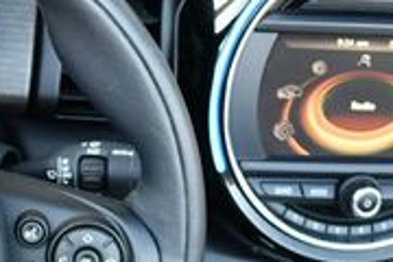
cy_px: 255
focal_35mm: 128
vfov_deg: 10.6
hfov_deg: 15.8
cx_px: 41
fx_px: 1397
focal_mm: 18
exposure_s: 1/250
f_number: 3.5
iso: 800
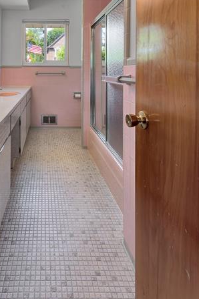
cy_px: 70
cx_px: 47
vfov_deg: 68.4
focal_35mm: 24
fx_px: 199
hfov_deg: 50.6
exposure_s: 1/10
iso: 140
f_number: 9
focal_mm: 14
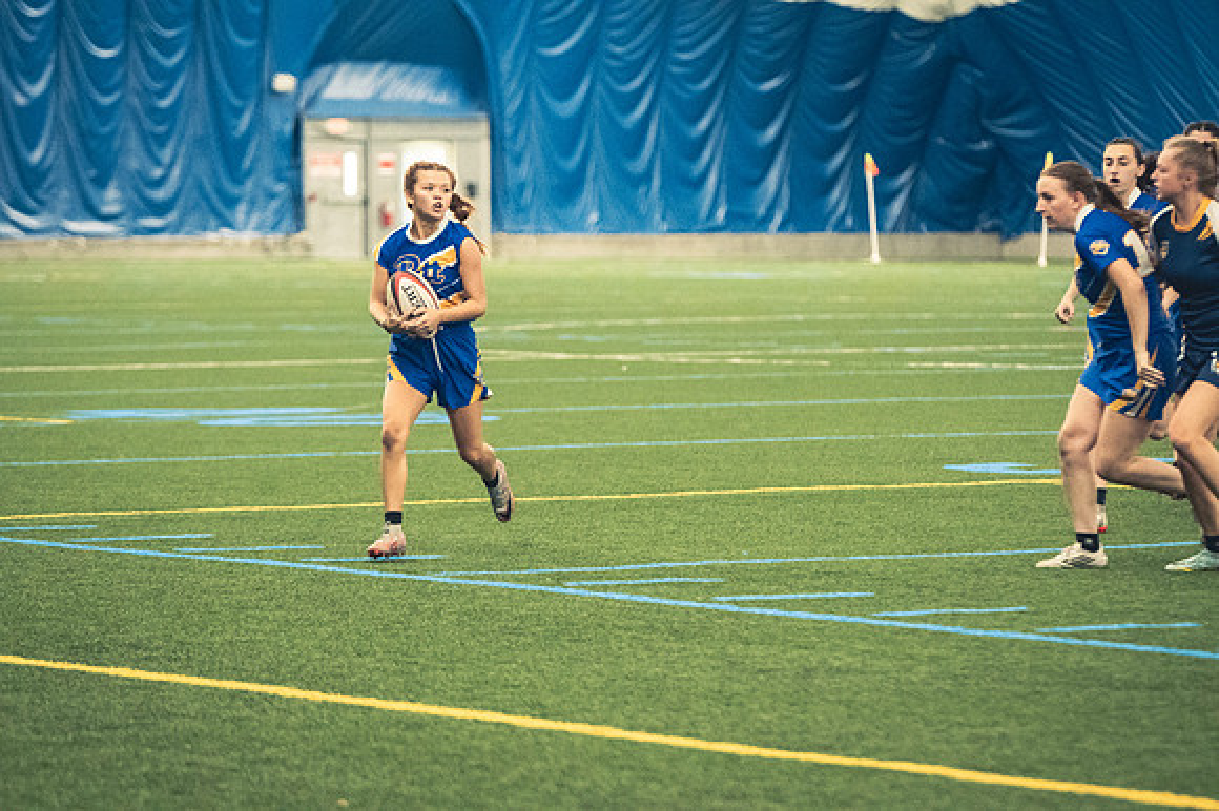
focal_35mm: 202
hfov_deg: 10.2
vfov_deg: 6.8
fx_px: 6836
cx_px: 610
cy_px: 406
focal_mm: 135
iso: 12800
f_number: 2.8
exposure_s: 1/500
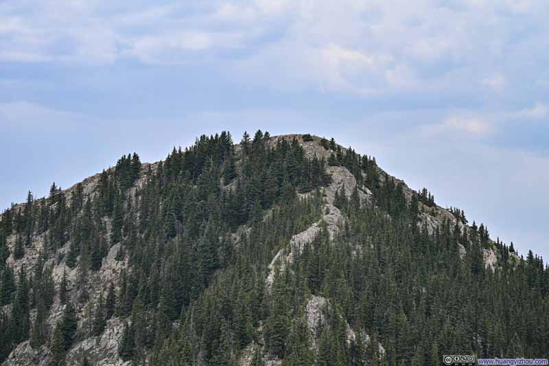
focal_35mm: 120
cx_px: 274
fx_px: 1830
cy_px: 183
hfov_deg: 17.1
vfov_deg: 11.4
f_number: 5.6
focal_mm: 120
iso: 64
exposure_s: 1/640
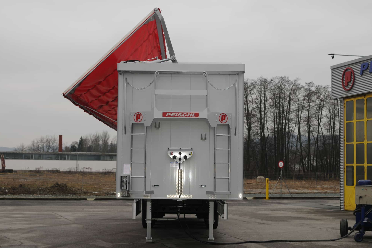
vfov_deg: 22.3
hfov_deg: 32.9
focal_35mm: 61
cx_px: 185
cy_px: 124
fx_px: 630
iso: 200
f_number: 4.5
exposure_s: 1/250
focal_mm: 40
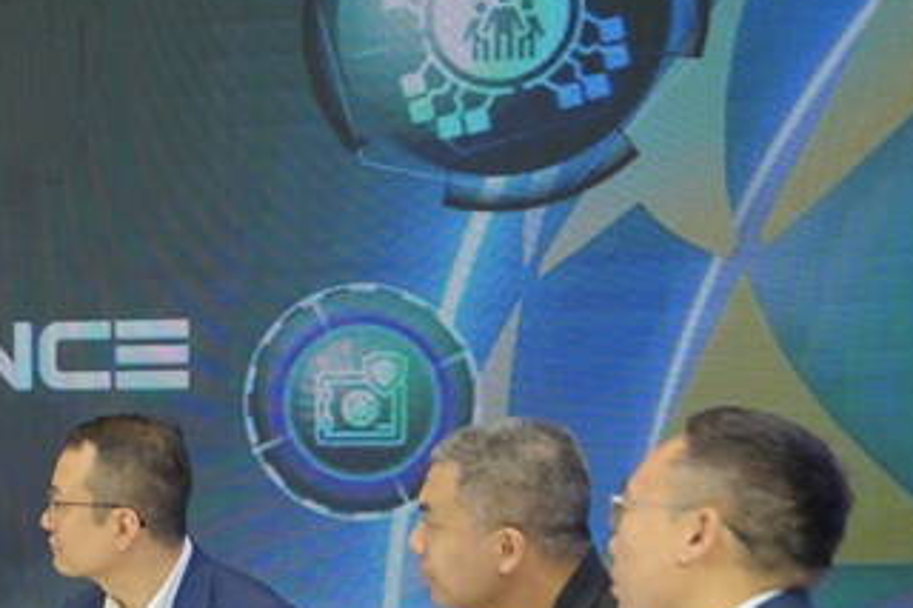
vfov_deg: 9.0
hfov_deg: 12.4
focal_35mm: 152
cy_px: 492
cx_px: -710
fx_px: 3853
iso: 500
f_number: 2.8
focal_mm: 38
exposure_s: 1/250
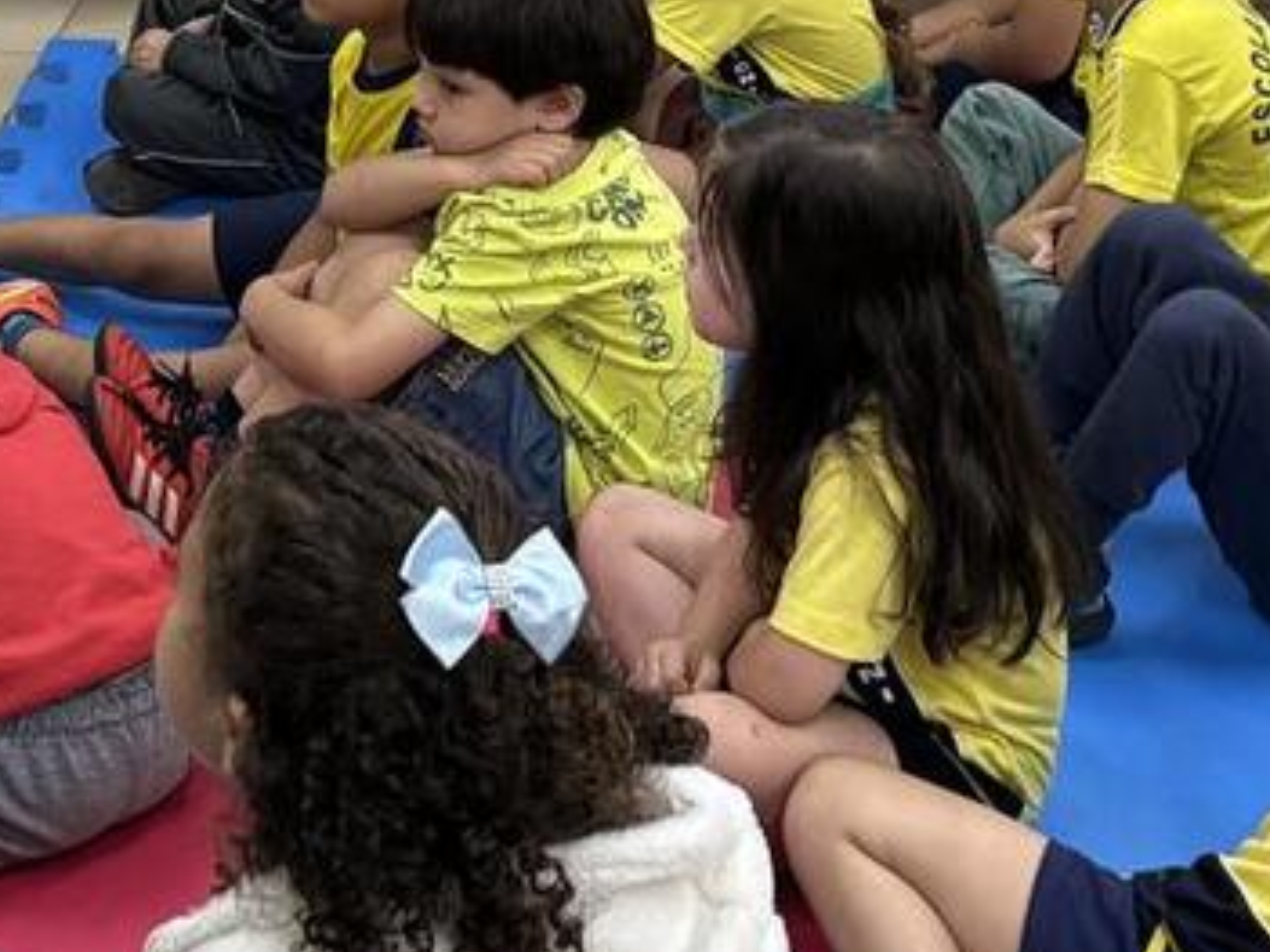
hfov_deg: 21.9
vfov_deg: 16.1
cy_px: -87
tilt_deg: -17.1
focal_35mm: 89
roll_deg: -0.2
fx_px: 3264
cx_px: 409
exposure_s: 1/60
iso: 160
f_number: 1.6
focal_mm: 5.96
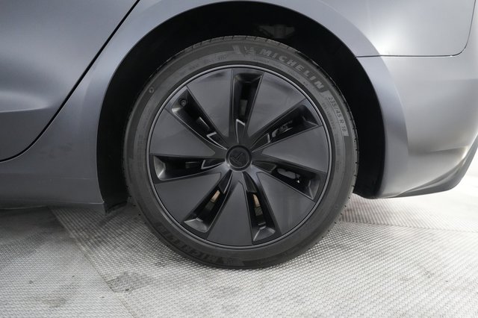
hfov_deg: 73.8
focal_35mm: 24
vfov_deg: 53.1
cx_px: 239
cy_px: 159
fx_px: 318
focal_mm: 24
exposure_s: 1/160
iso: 8000
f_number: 2.8
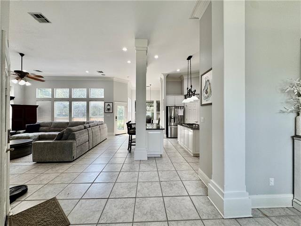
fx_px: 122
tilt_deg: +1.0
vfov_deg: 85.7
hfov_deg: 102.1
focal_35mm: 14
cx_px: 150
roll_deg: +1.0
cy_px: 113
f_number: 2.2
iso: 80
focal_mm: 2.22
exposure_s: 1/120
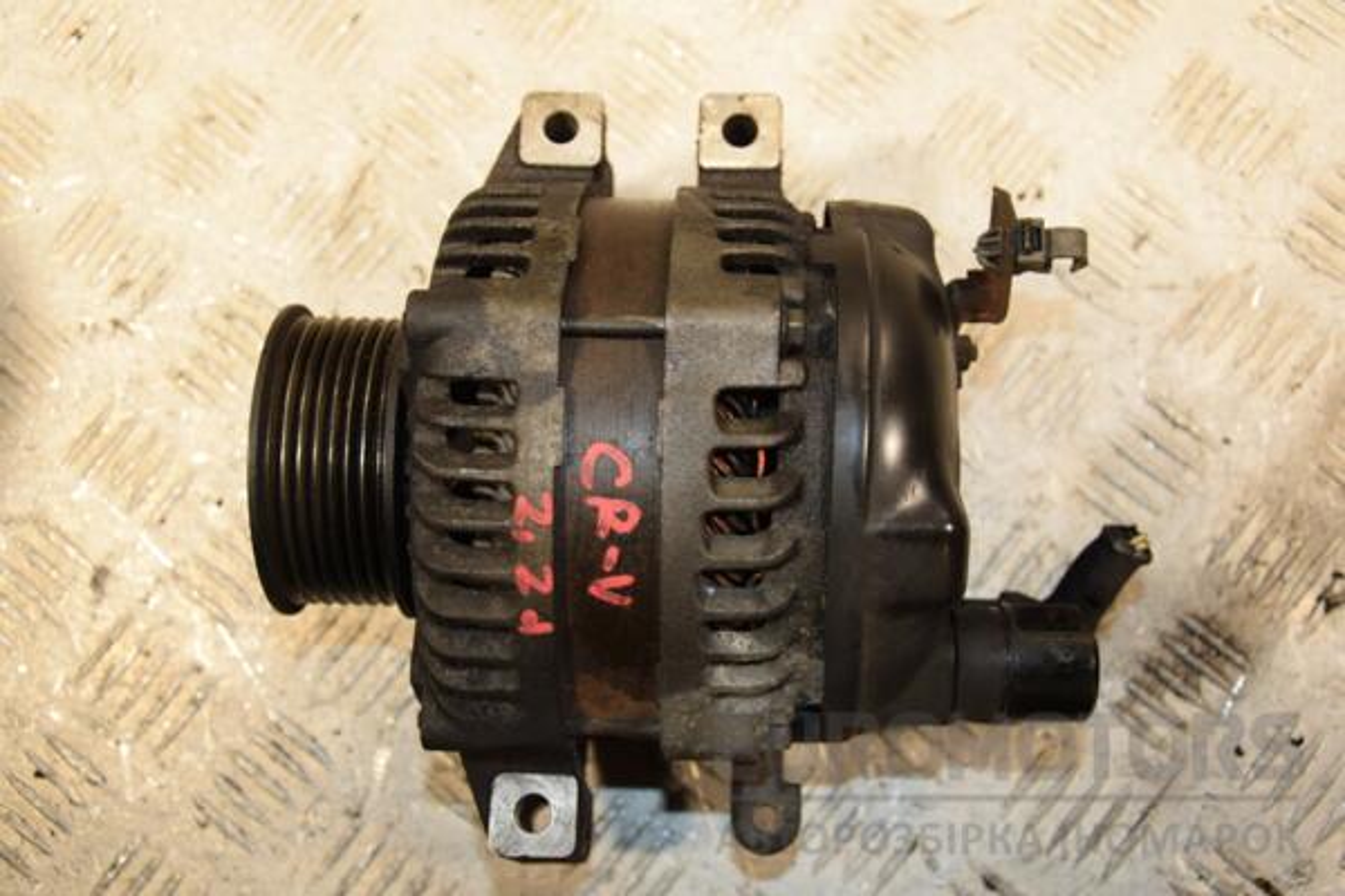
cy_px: 448
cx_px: 672
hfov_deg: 41.1
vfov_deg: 28.1
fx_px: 1793
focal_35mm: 48
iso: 800
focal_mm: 32
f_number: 5
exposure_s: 1/200
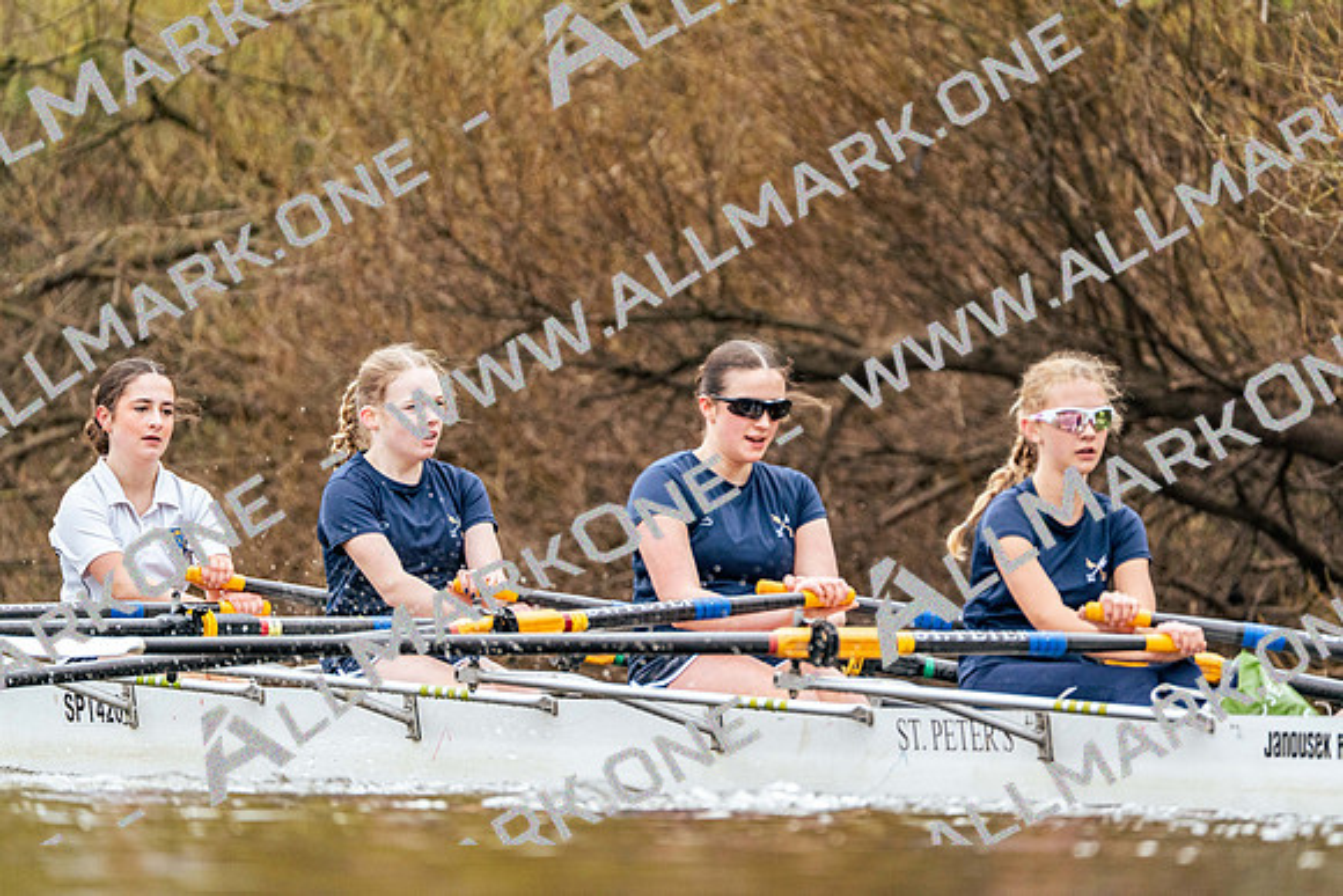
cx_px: 672
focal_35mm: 600
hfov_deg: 3.4
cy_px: 448
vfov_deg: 2.3
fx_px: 22388
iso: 2500
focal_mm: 600
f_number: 6.3
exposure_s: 1/2000
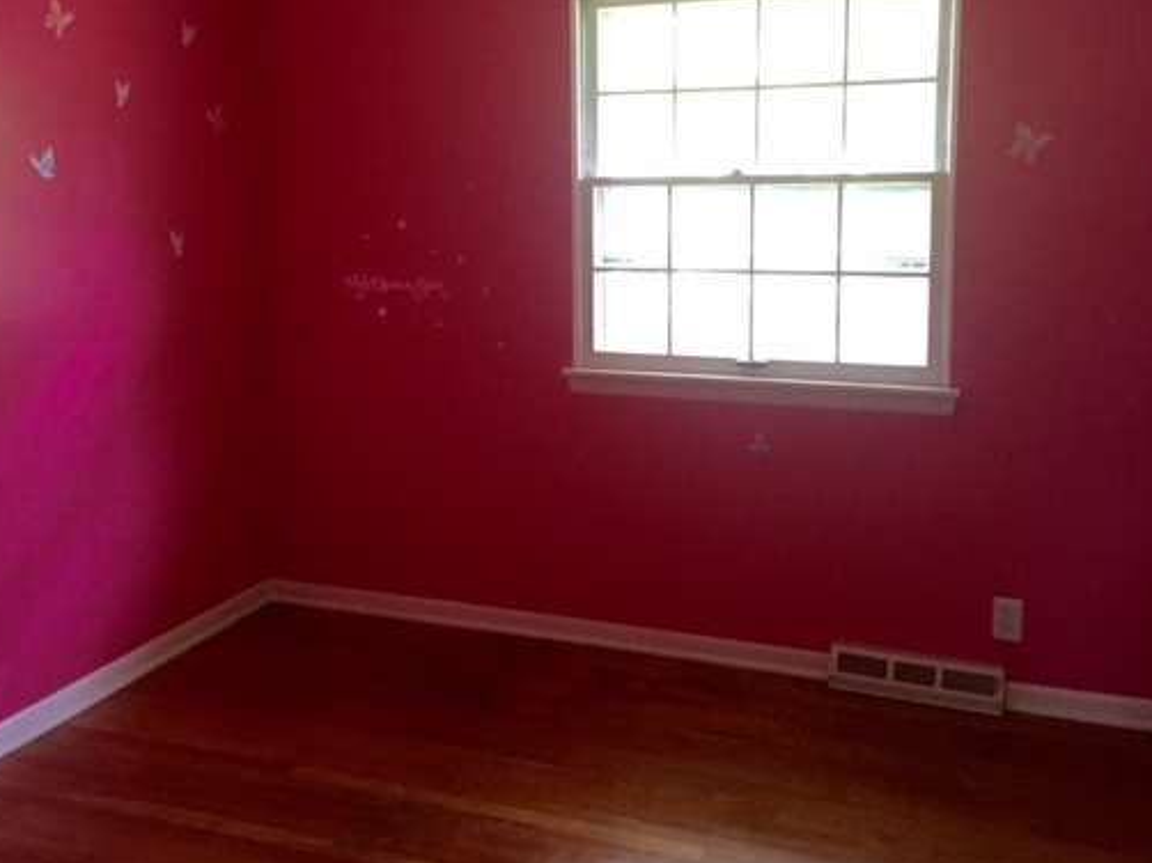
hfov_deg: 49.9
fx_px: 1231
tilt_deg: -5.0
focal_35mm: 37
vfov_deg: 38.4
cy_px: 324
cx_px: 480
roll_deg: +0.6
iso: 125
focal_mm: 4.15
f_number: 2.2
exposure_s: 1/30
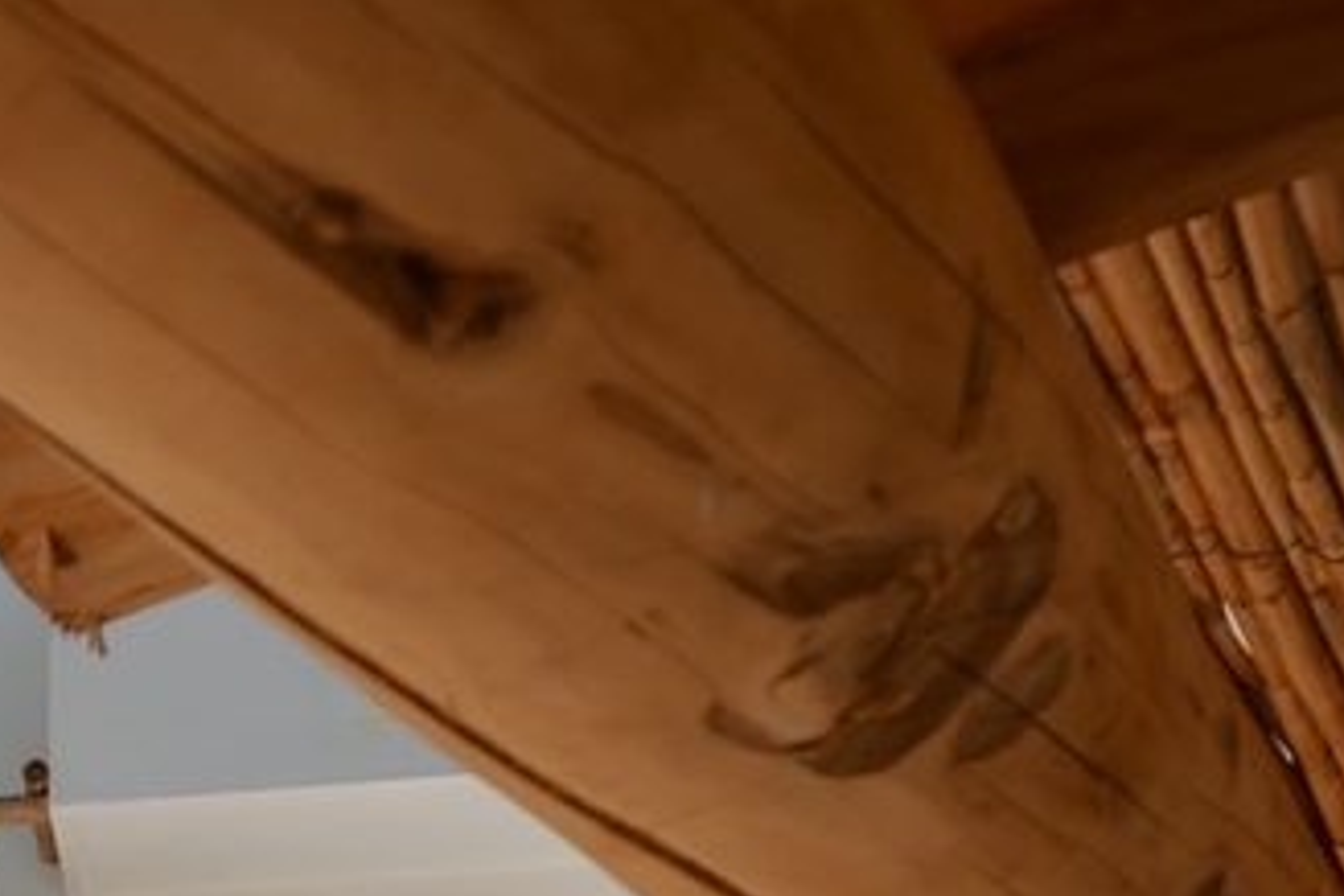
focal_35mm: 98
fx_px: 3658
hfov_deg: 18.2
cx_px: -752
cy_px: 1913
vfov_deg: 12.1
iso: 64
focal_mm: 20
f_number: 8
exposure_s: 1/320
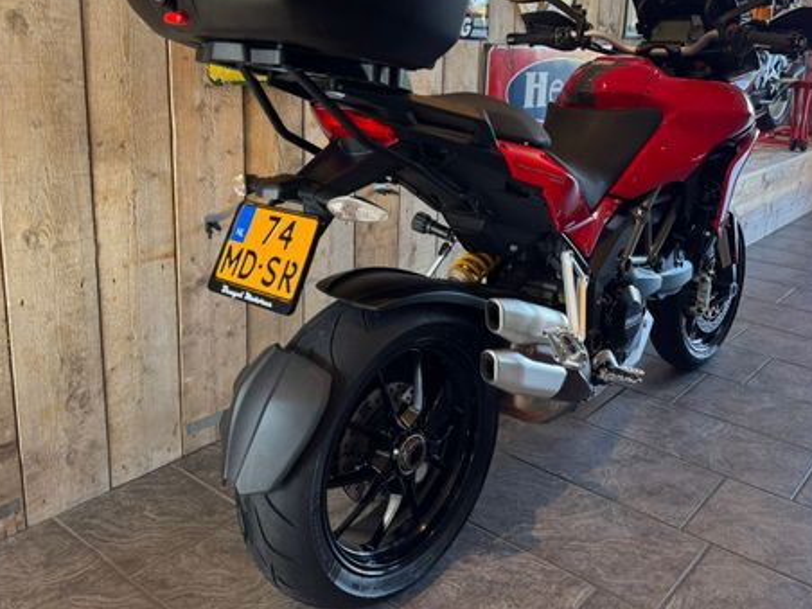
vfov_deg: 41.3
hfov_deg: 53.7
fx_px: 798
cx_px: 474
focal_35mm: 34
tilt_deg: -12.9
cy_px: 210
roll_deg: -2.0
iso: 125
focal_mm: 6.76
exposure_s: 1/100
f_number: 1.78
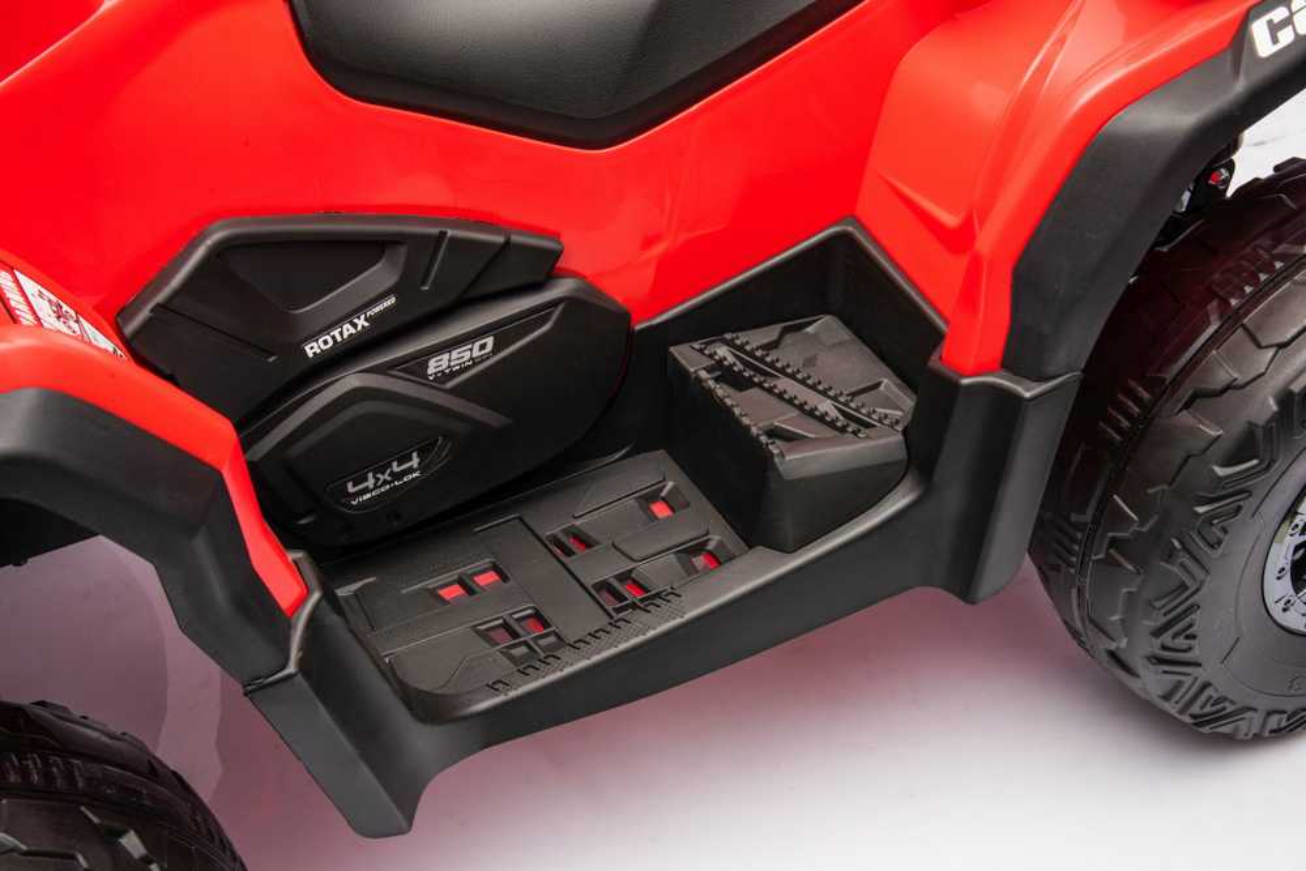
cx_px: 653
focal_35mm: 48
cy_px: 436
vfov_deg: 28.1
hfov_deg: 41.1
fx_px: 1741
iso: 100
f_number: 16
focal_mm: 48
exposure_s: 1/100
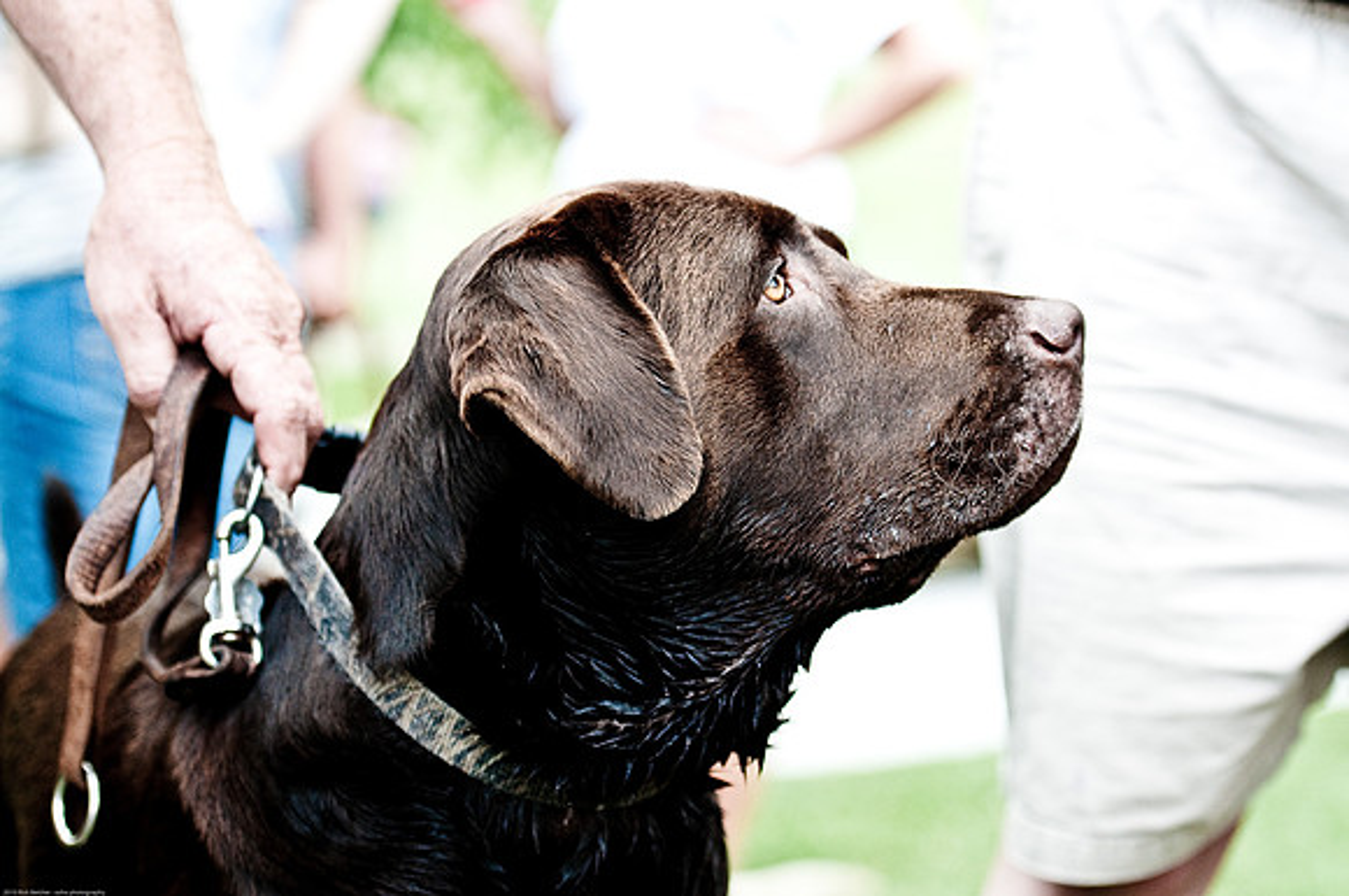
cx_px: 674
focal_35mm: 105
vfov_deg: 13.0
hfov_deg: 19.5
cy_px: 448
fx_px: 3929
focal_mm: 70
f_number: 2.8
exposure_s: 1/640
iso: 200
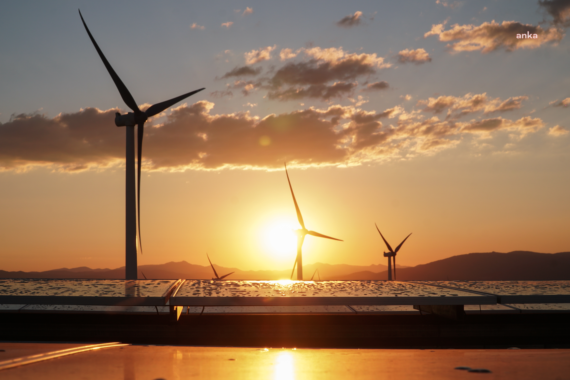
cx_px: 285
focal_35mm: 60
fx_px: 950
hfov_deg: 33.4
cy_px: 190
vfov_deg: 22.6
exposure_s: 1/160
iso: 160
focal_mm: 40
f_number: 13
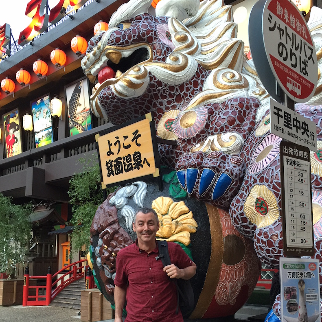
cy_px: 219
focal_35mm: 35
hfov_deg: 47.2
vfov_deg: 46.4
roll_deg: -1.1
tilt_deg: +6.7
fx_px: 368
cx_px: 163
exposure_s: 1/15
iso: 50
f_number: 2.2
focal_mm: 4.15
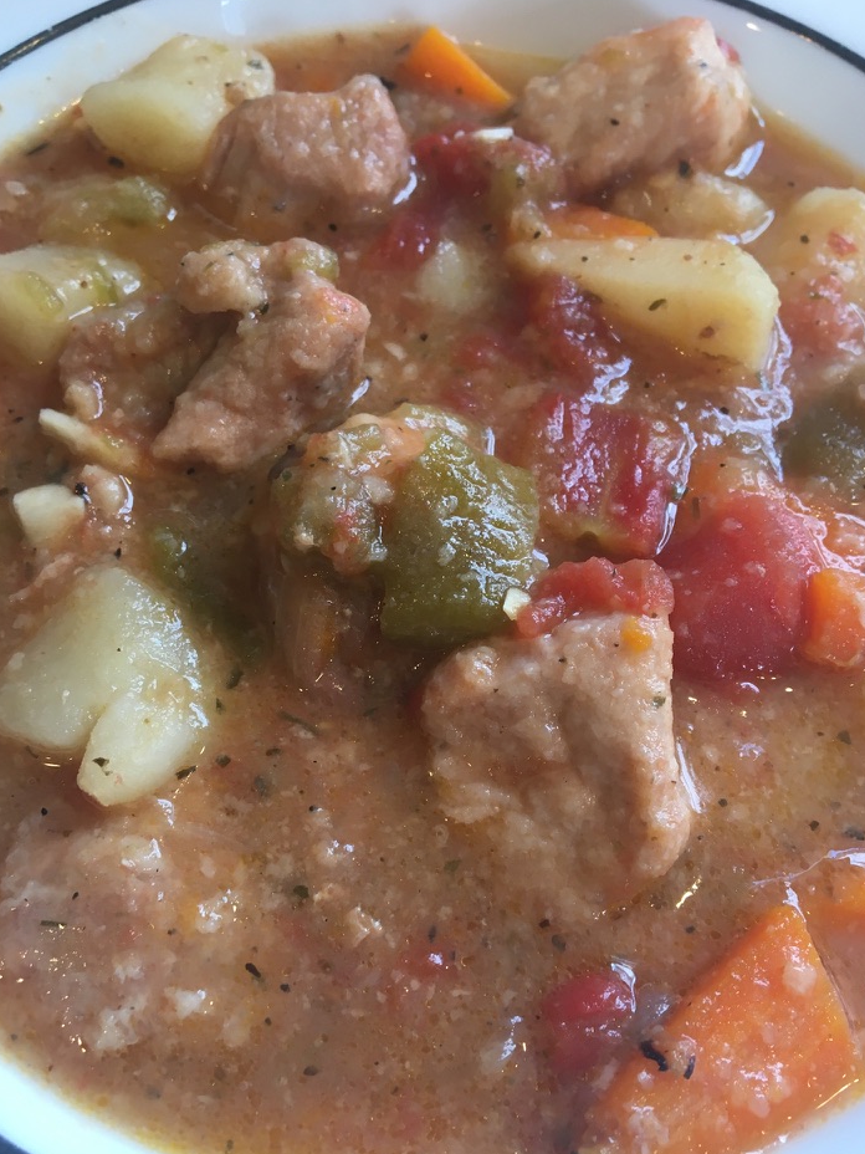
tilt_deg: -66.8
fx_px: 1066
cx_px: 414
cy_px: 625
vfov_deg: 56.7
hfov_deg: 44.2
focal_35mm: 32
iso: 50
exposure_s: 1/30
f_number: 2.2
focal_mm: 4.15
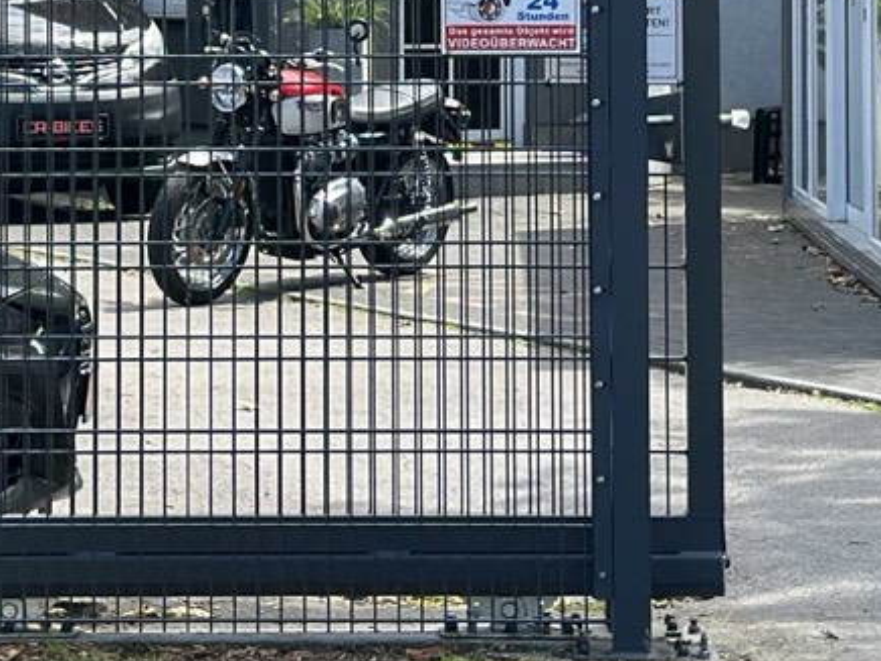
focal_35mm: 176
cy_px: -269
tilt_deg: +2.1
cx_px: 341
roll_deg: +0.0
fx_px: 4479
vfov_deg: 8.3
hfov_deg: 11.2
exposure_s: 1/2114
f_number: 1.78
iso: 80
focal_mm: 6.86
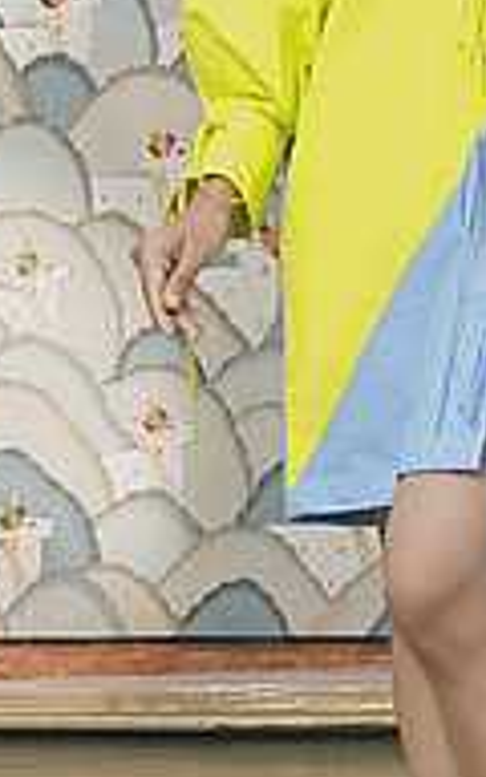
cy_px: 253
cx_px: 518
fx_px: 3433
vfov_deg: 12.9
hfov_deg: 8.0
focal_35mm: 162
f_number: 10
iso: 250
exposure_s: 1/160
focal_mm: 58
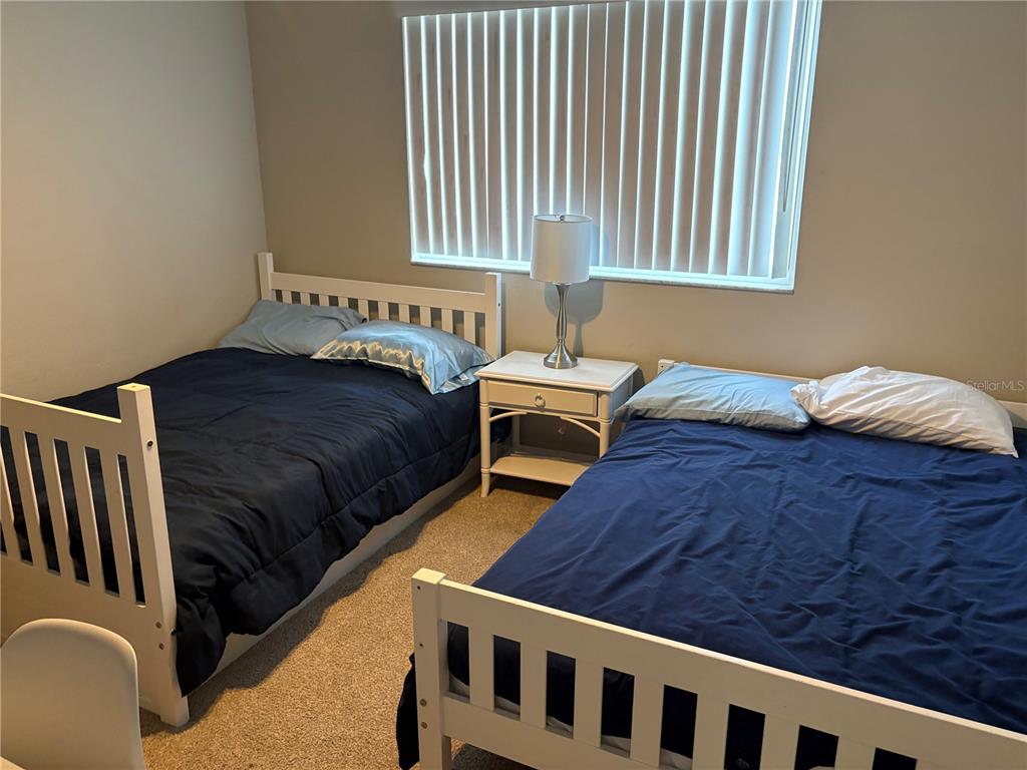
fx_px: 771
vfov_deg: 53.1
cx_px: 514
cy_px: 385
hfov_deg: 67.3
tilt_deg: -15.8
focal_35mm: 26
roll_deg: +0.3
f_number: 1.6
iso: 250
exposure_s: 1/60
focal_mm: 5.96
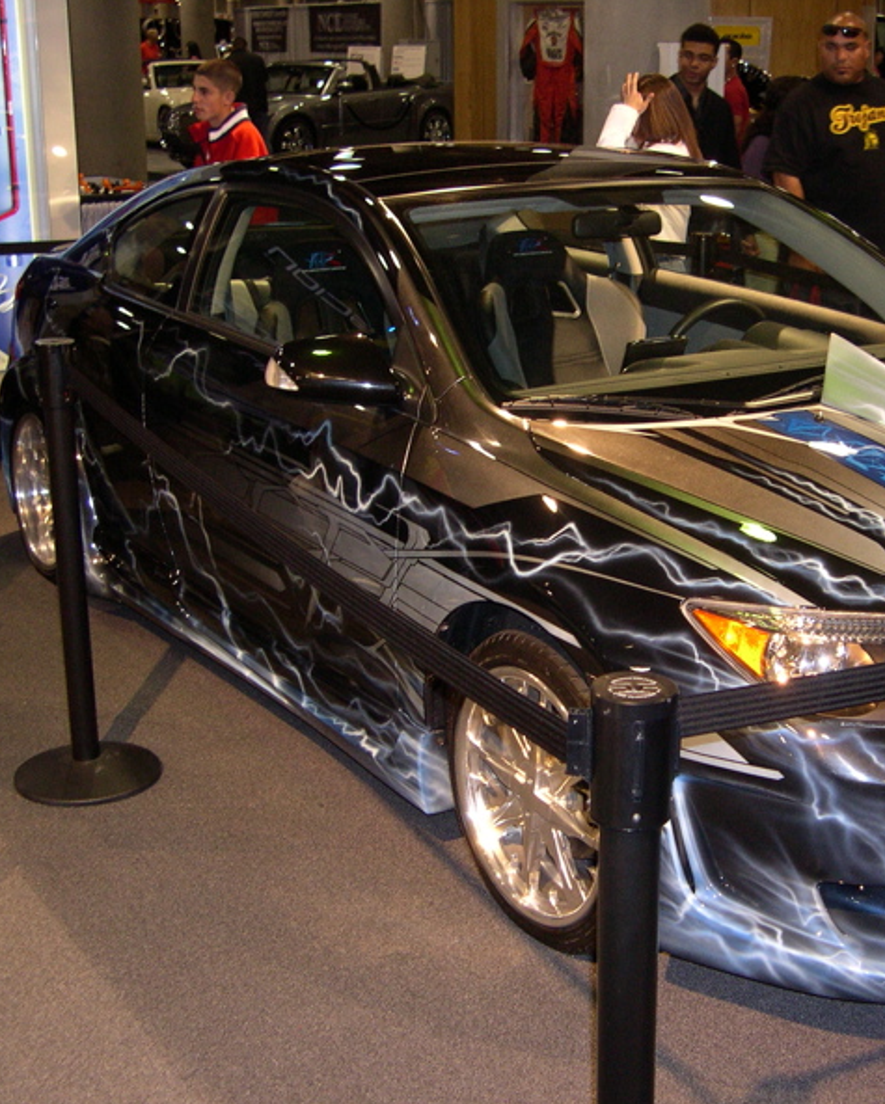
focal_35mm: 50
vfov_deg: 37.3
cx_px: 600
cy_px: 553
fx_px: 1636
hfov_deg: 30.0
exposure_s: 1/60
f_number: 2.8
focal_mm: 8
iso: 229
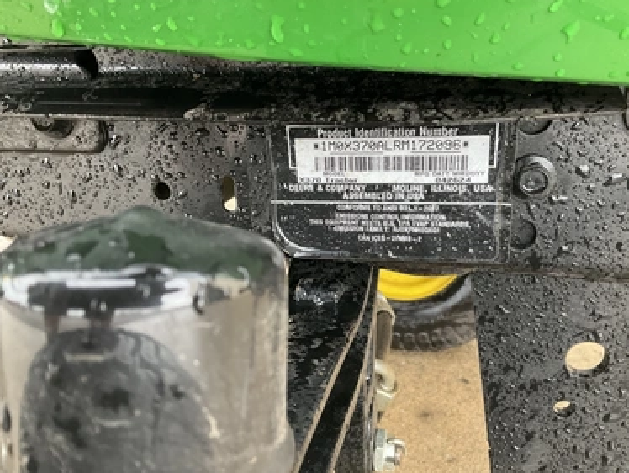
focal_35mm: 31
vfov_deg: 45.5
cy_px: 247
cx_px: 330
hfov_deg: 58.3
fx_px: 564
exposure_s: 1/61
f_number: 1.8
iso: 64
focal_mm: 3
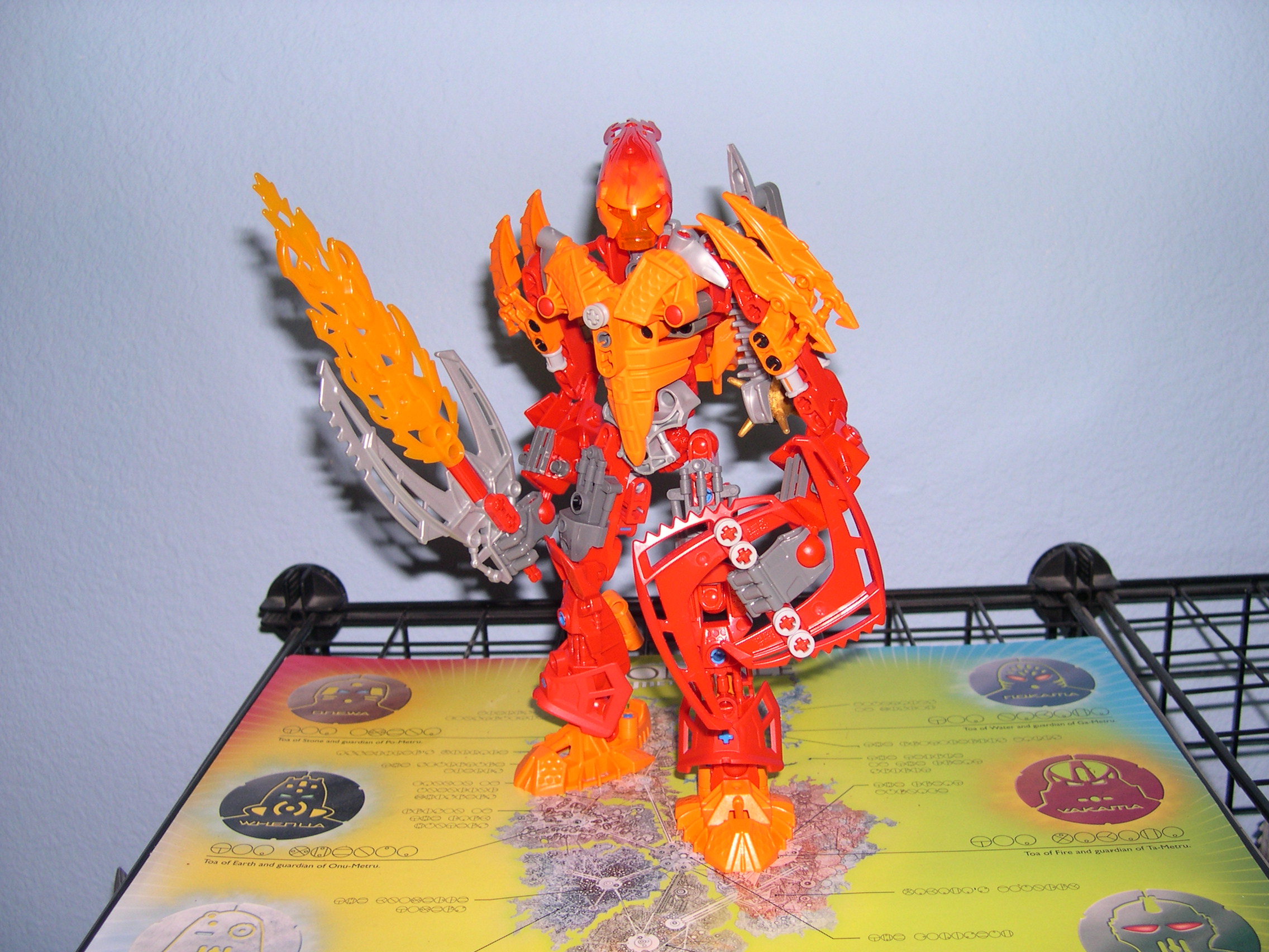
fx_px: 1393
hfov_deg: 49.0
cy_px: 476
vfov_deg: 37.7
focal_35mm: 38
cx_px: 634
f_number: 2.8
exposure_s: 1/60
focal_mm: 8
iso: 100
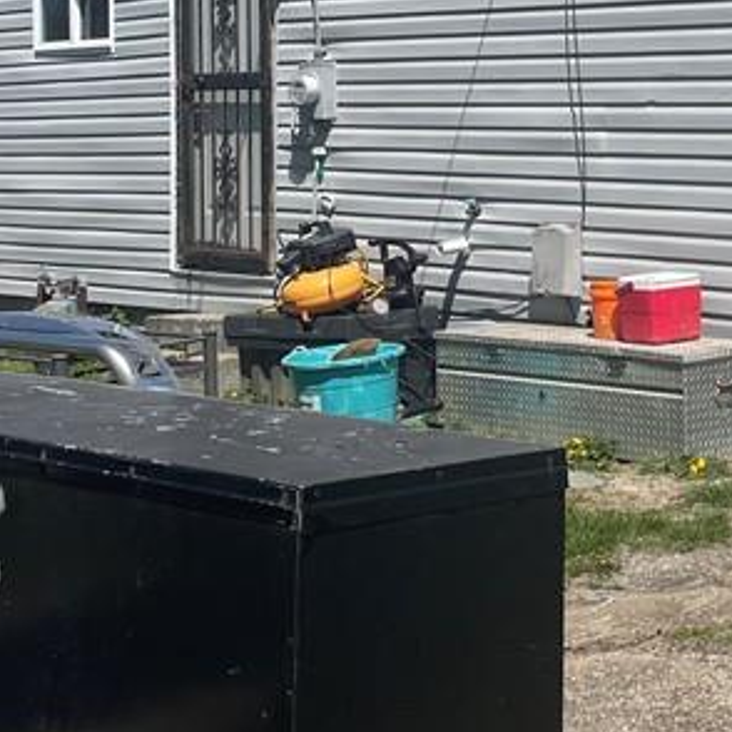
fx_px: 1914
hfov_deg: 21.5
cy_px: 20
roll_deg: +1.6
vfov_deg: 21.0
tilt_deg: +2.8
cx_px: 515
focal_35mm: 80
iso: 32
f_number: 1.6
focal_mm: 4.2
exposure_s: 1/4831
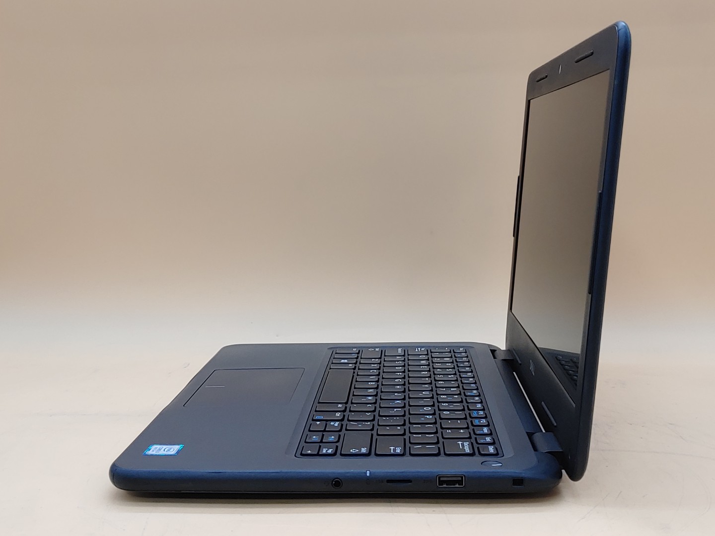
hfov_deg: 42.9
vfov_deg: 32.9
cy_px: 268
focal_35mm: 44
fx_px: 909
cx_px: 358
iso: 50
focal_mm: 4.36
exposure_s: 1/88
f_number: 1.8
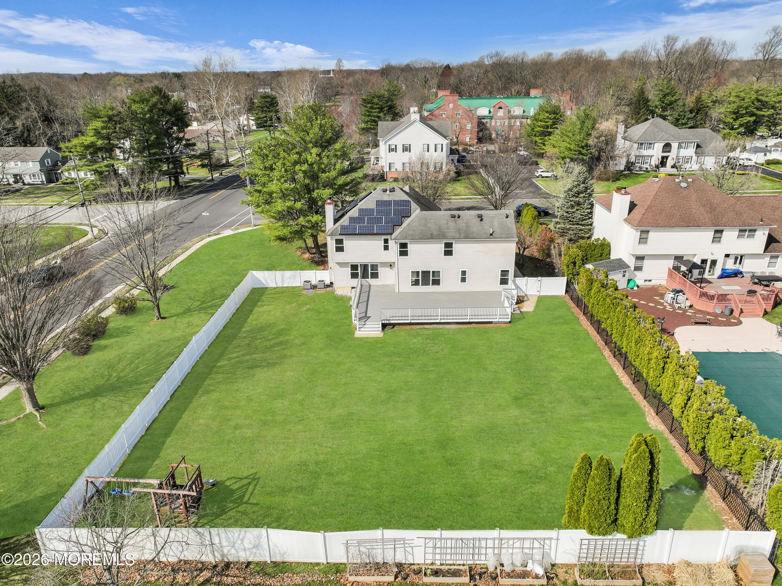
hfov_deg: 71.6
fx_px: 542
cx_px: 391
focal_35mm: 24
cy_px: 293
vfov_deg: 56.8
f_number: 2.8
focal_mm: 12.29
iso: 130
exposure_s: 1/3200
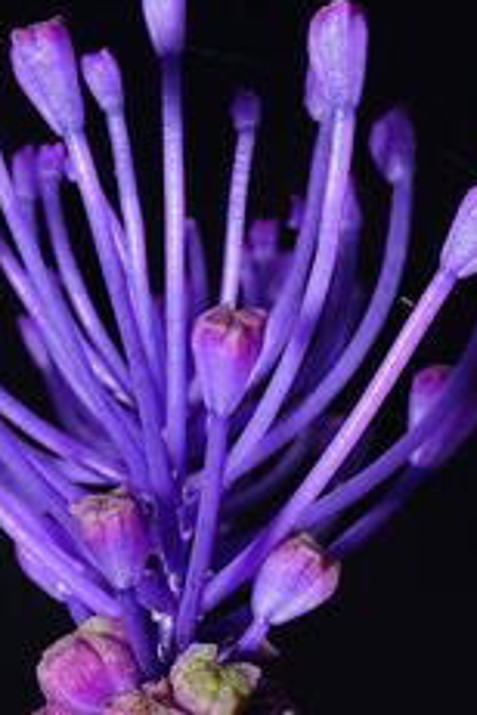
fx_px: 3100
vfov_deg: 13.0
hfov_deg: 8.8
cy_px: 653
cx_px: 146
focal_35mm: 156
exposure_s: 1/500
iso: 800
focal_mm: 40
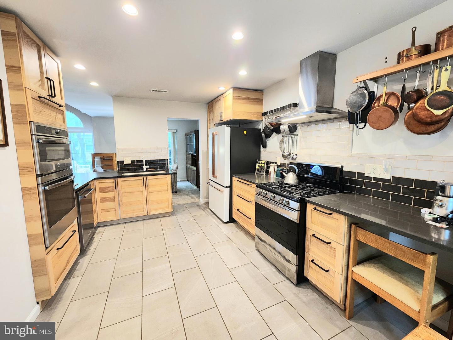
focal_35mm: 13
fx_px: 170
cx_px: 226
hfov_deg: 106.2
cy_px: 170
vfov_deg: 89.9
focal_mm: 2.2
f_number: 2.2
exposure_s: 1/40
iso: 320
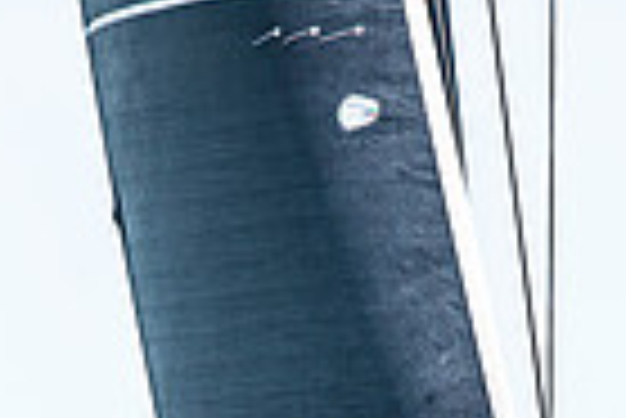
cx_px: 482
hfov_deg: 1.6
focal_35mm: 1266
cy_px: 818
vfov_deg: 1.1
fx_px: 22037
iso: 250
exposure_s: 1/1600
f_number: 5
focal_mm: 300
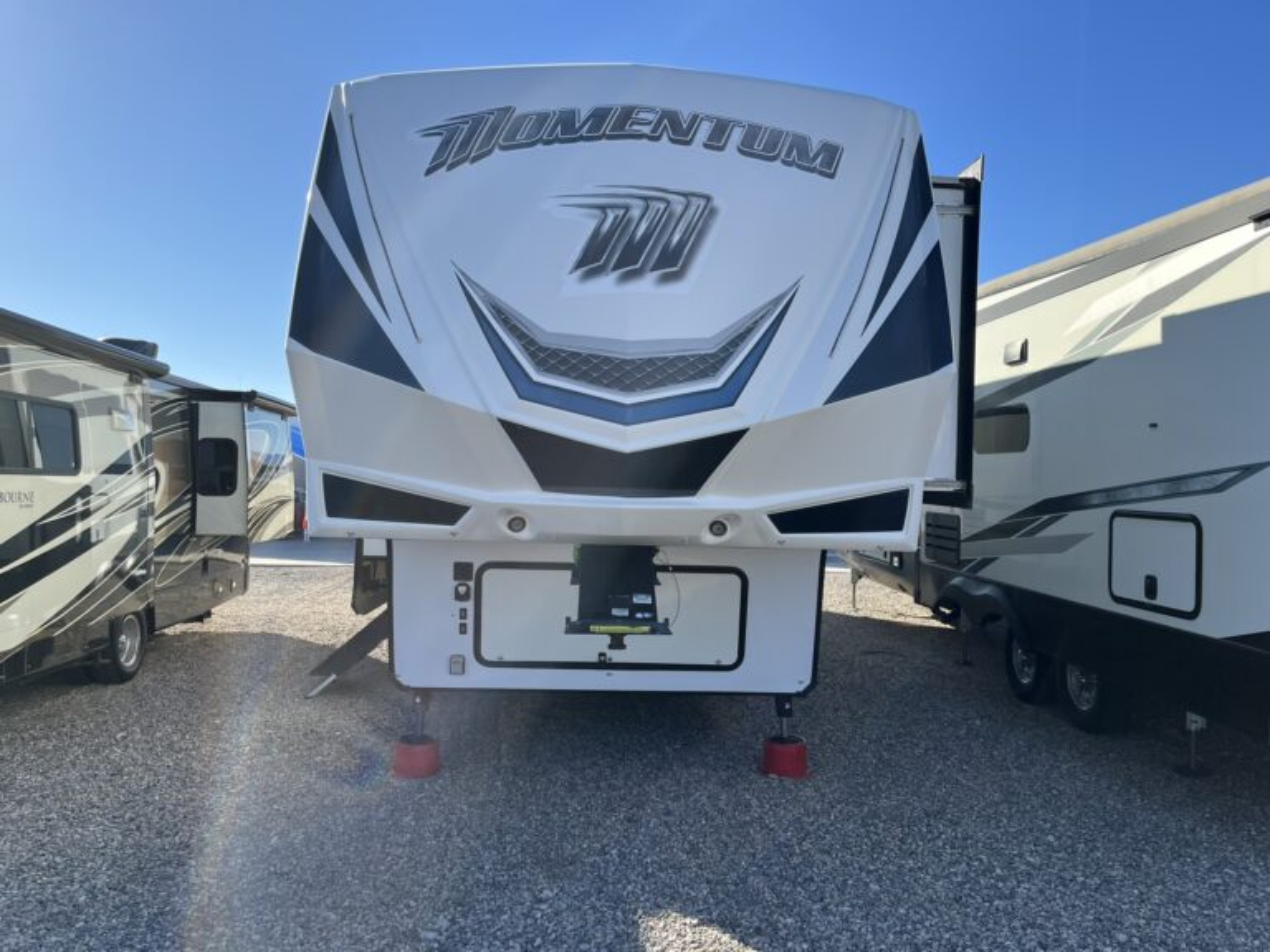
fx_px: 954
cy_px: 476
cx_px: 635
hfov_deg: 67.3
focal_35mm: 26
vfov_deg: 53.1
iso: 50
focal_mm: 5.1
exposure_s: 1/2062
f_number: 1.6
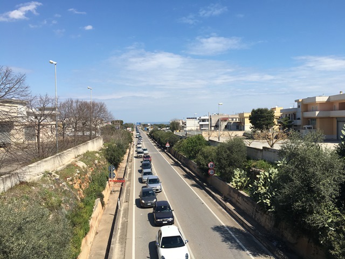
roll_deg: +1.1
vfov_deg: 48.2
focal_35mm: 29
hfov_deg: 61.7
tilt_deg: -1.8
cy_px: 130
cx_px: 172
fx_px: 289
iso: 25
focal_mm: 4.15
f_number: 2.2
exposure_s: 1/1637
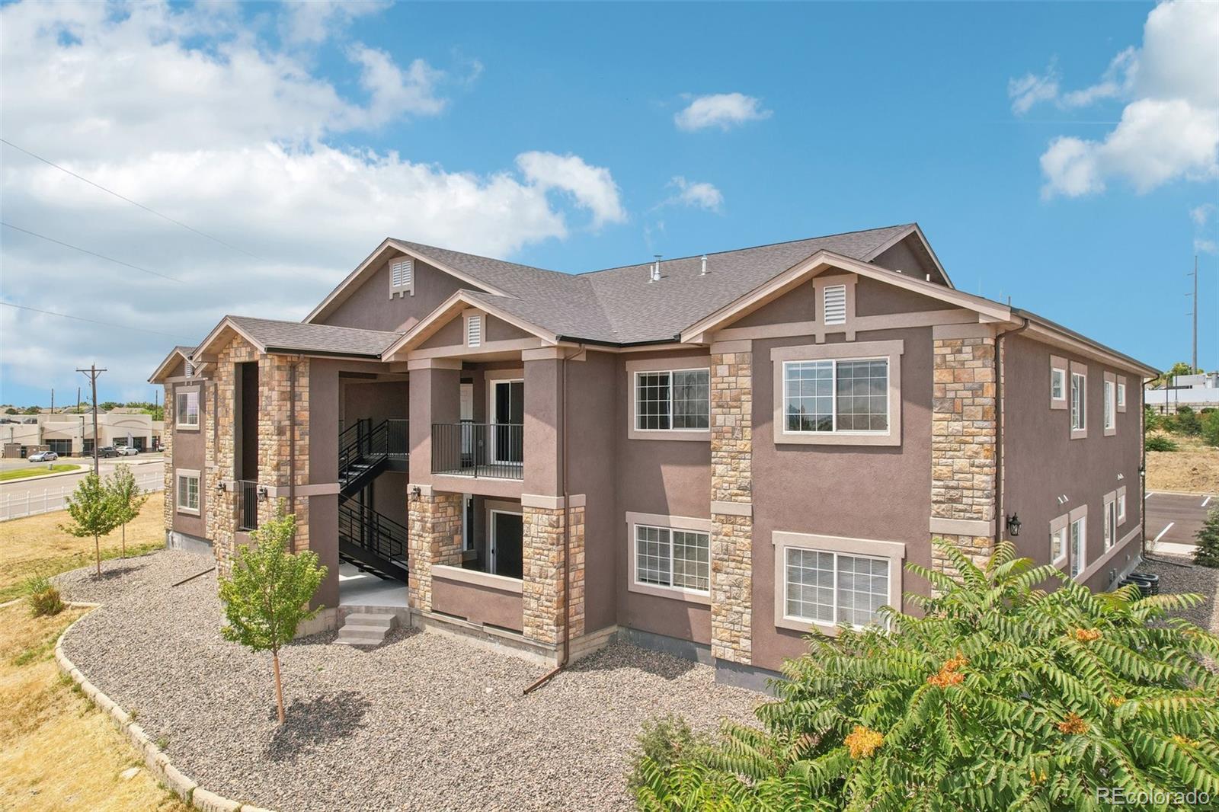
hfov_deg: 78.6
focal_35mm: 22
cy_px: 406
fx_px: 745
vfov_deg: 57.2
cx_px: 610
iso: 110
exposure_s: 1/1000
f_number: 2.8
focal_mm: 8.4
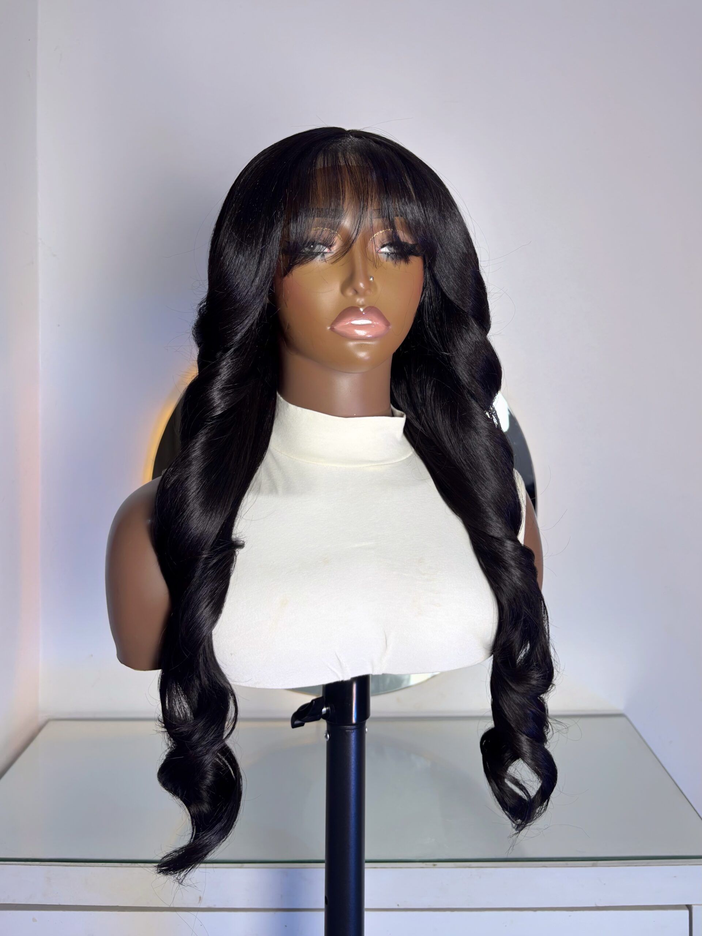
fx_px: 703
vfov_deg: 67.3
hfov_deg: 53.1
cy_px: 468
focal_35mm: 26
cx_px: 351
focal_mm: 5.96
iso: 50
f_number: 1.6
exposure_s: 1/100
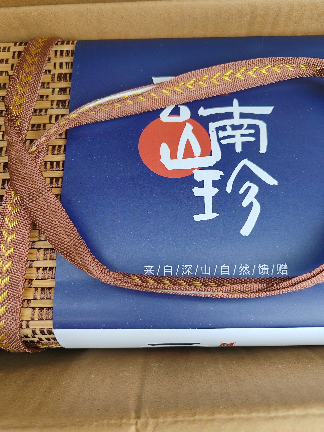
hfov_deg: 51.4
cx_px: 162
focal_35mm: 27
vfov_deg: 65.3
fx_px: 337
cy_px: 216
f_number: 1.9
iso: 50
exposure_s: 1/200
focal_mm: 5.52
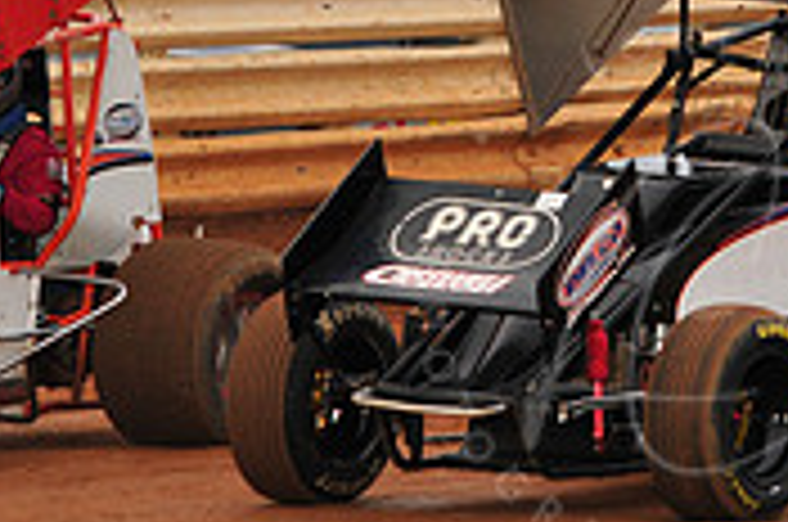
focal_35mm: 614
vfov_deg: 2.2
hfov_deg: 3.4
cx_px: 684
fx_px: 13415
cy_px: -117
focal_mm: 185
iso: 1000
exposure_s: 1/320
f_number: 7.1
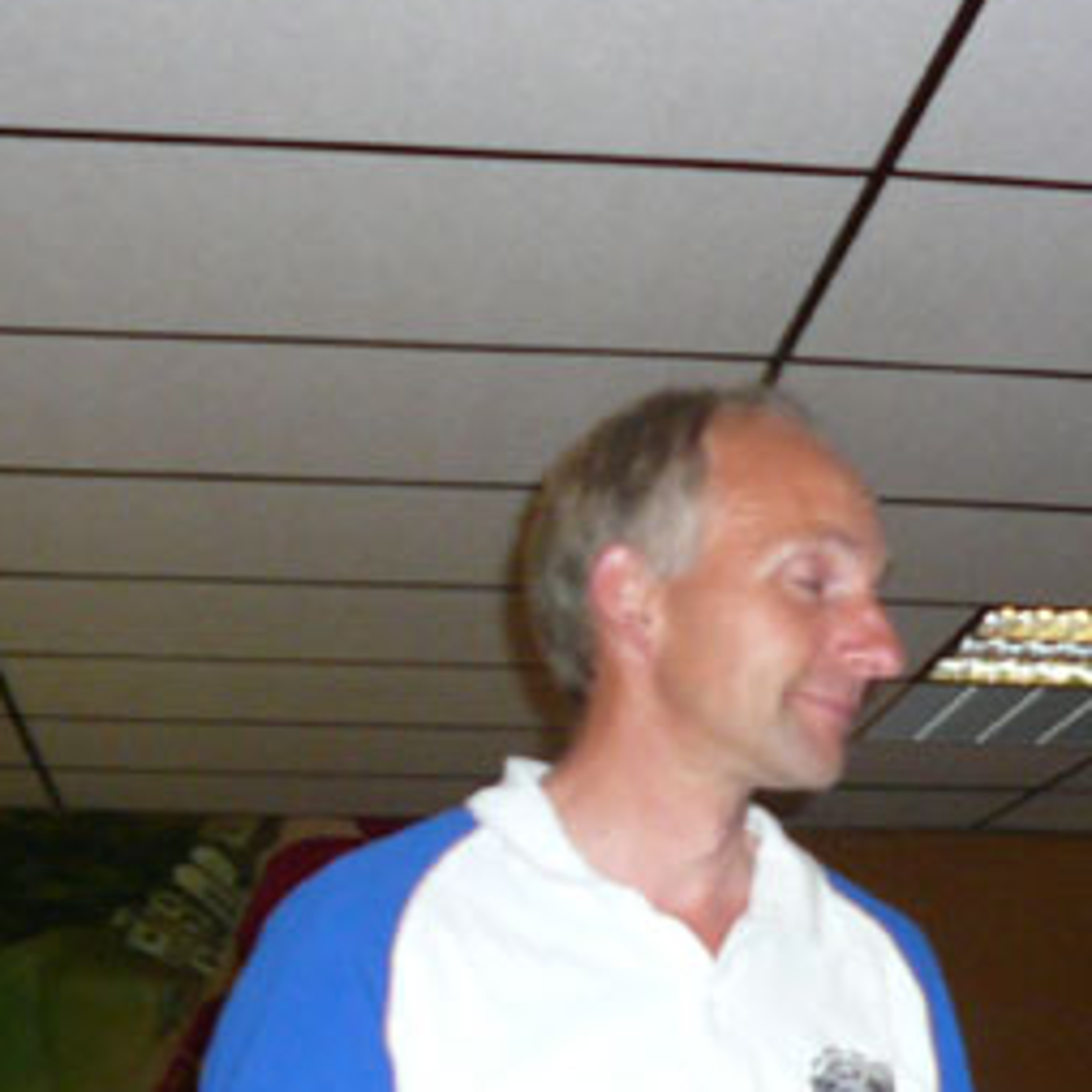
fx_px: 2605
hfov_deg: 23.5
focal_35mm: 73
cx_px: 765
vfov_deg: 23.7
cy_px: 628
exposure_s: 1/30
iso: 160
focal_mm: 4.7
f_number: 2.8
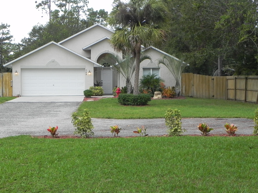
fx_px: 492
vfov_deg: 22.2
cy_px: 87
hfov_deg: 29.4
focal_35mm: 66
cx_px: 114
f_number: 4.5
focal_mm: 9.2
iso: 160
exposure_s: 1/126
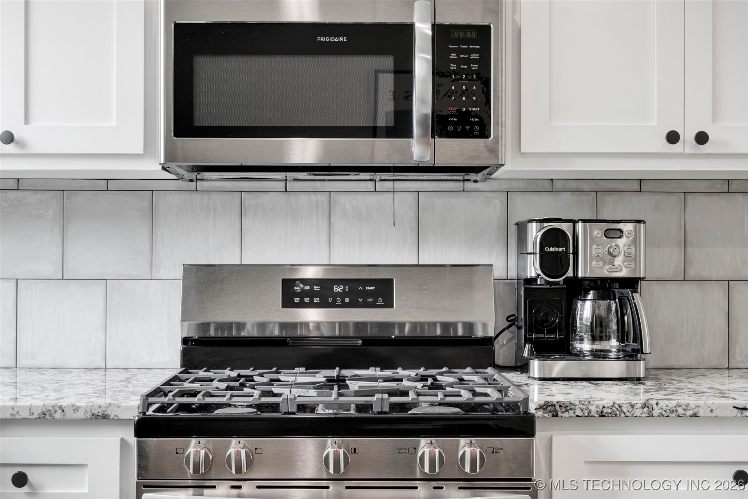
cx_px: 374
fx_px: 1018
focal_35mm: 49
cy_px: 250
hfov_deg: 40.3
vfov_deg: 27.5
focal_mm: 49
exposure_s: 1/30
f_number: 7.1
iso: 400
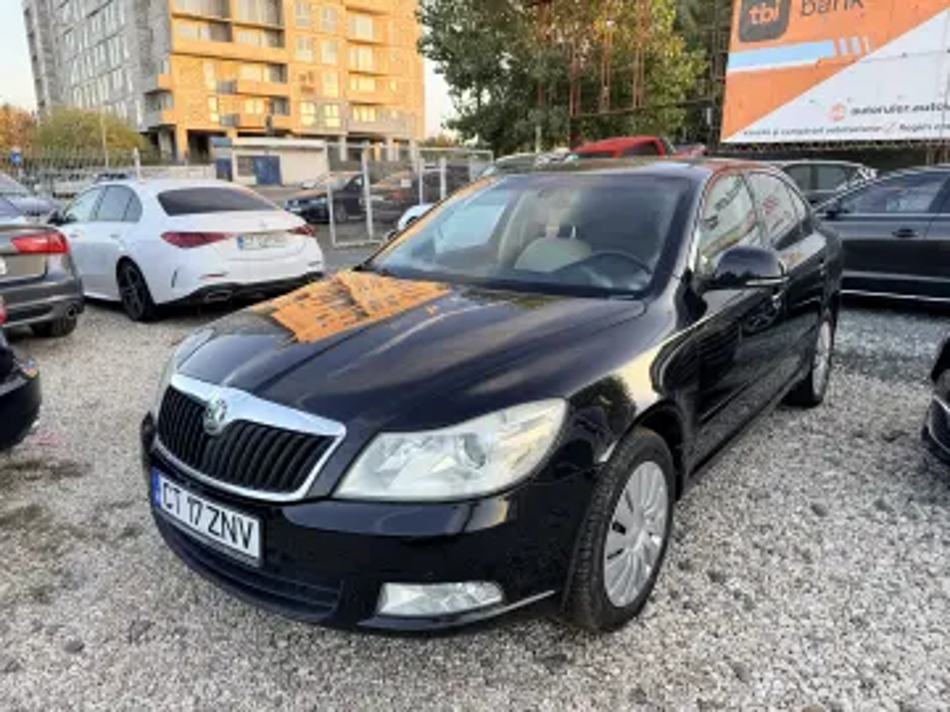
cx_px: 475
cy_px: 356
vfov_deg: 56.8
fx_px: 659
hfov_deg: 71.6
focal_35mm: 24
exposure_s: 1/174
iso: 80
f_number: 1.78
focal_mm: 6.76
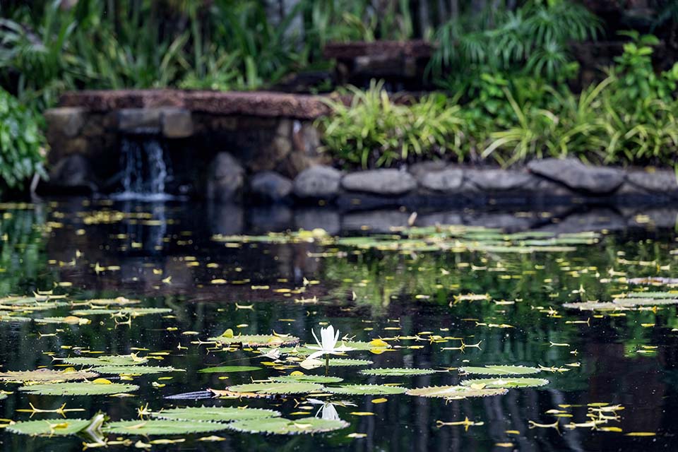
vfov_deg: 7.4
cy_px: 226
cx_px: 339
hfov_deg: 11.1
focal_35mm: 185
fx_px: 3484
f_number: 4.5
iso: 2200
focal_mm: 185
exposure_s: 1/160
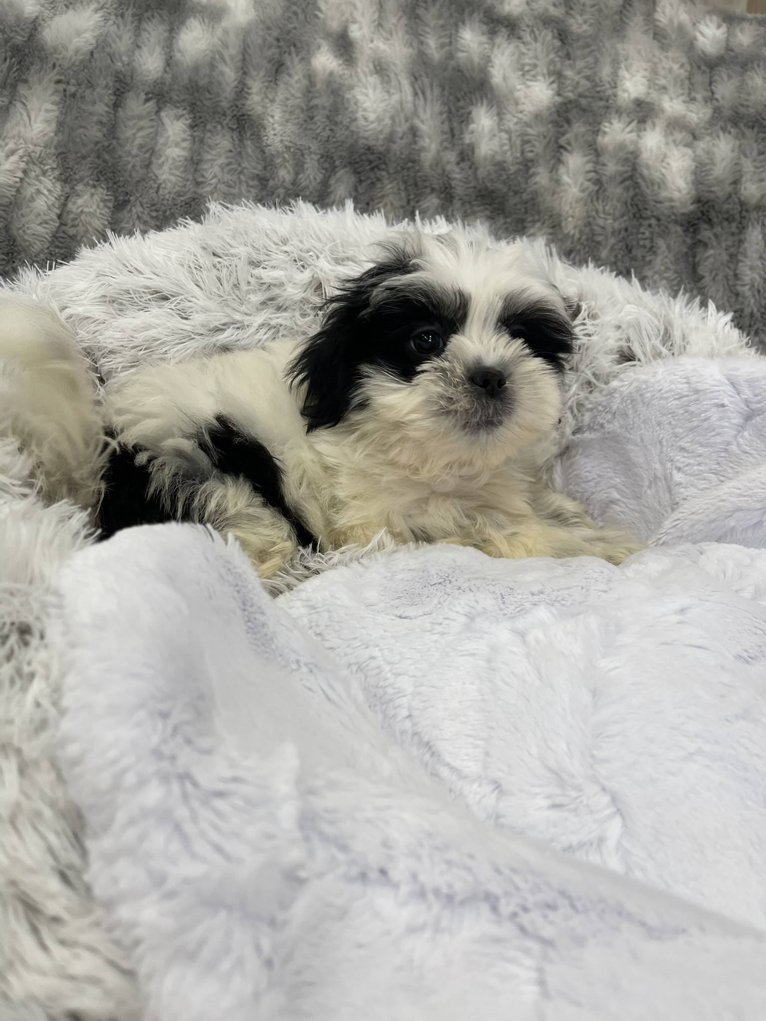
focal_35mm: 25
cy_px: 510
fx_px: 738
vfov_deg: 69.4
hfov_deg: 54.9
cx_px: 383
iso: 80
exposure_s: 1/120
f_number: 1.6
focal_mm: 5.1
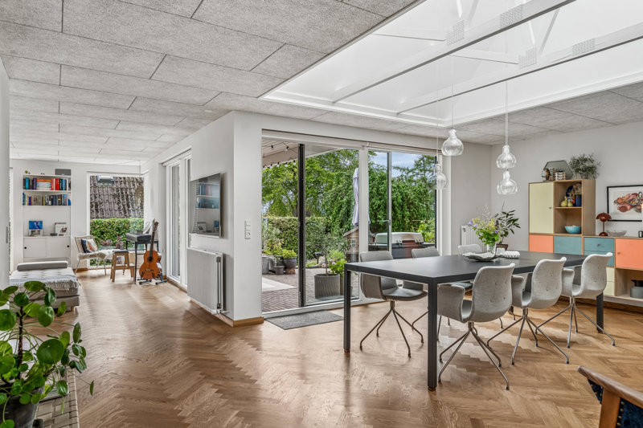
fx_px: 393
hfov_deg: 78.6
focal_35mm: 22
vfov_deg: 57.2
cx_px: 322
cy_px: 214
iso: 800
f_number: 7.1
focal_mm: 22
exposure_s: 1/100
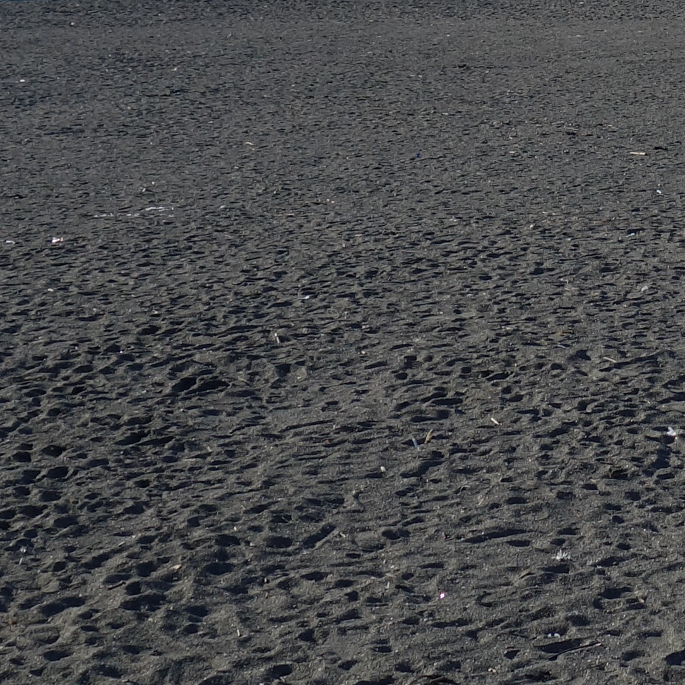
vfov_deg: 13.6
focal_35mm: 120
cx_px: 992
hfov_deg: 13.7
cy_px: -358
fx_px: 2687
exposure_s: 1/640
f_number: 5.6
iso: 125
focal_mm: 10.4
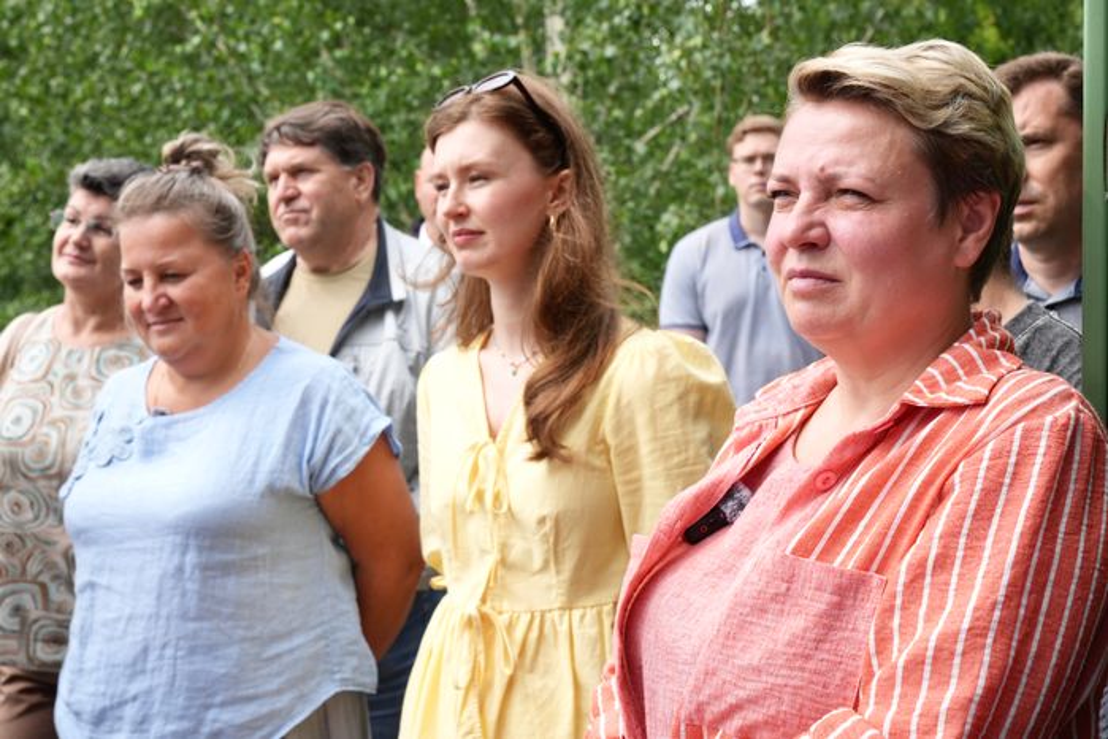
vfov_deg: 27.5
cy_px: 370
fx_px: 1508
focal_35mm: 49
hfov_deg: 40.3
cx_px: 554
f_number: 8
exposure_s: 1/250
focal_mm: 49
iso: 400
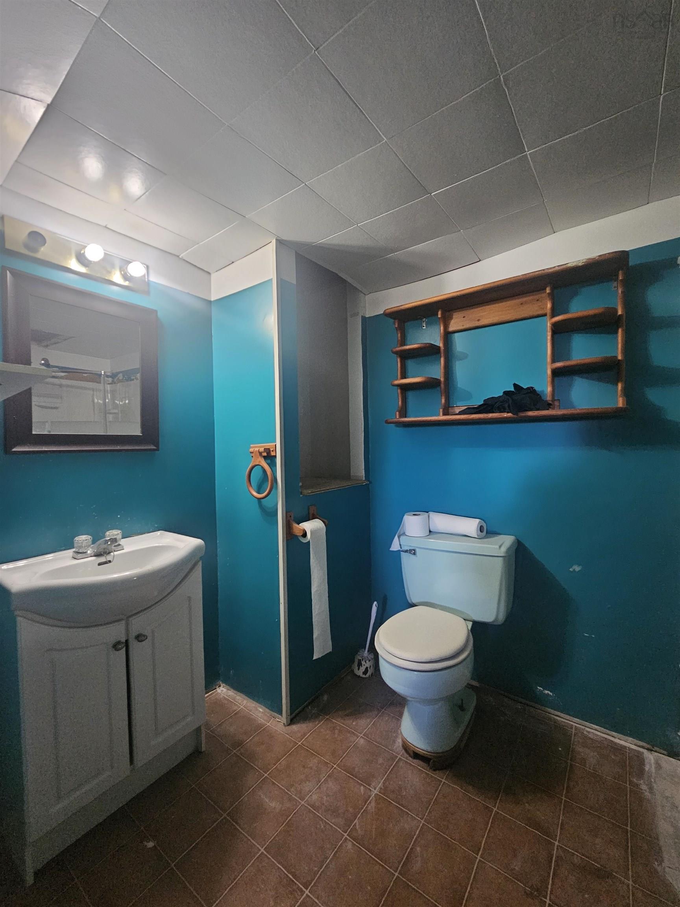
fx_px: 340
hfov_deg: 89.9
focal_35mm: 13
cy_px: 454
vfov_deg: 106.2
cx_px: 340
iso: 640
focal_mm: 2.2
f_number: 2.2
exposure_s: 1/24
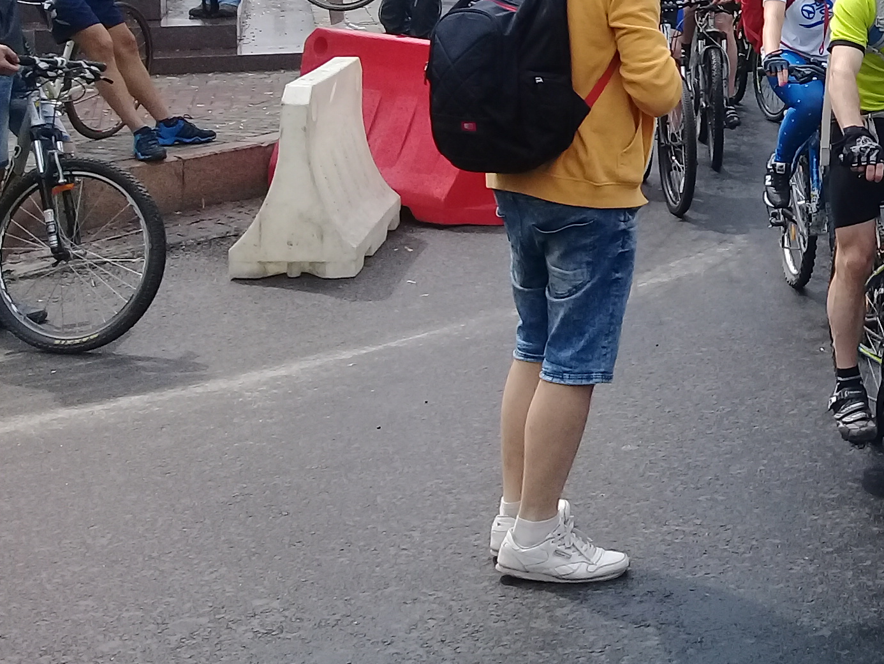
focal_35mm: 73
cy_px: -79
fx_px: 1865
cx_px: 1031
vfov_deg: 19.3
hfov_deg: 24.4
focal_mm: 3.3
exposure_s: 1/615
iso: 50
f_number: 2.2
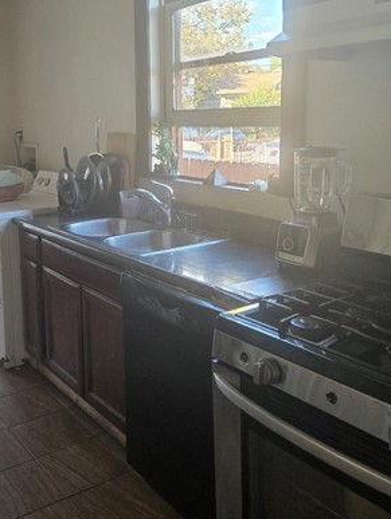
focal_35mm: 38
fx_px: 571
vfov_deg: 48.4
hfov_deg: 37.2
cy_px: 192
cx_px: 121
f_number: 1.8
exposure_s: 1/180
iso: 160
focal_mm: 5.4
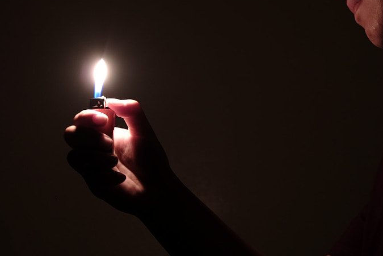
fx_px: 883
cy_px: 68
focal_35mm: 83
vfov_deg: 16.4
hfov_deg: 24.3
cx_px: 268
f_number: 3.6
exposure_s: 1
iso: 200
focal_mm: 23
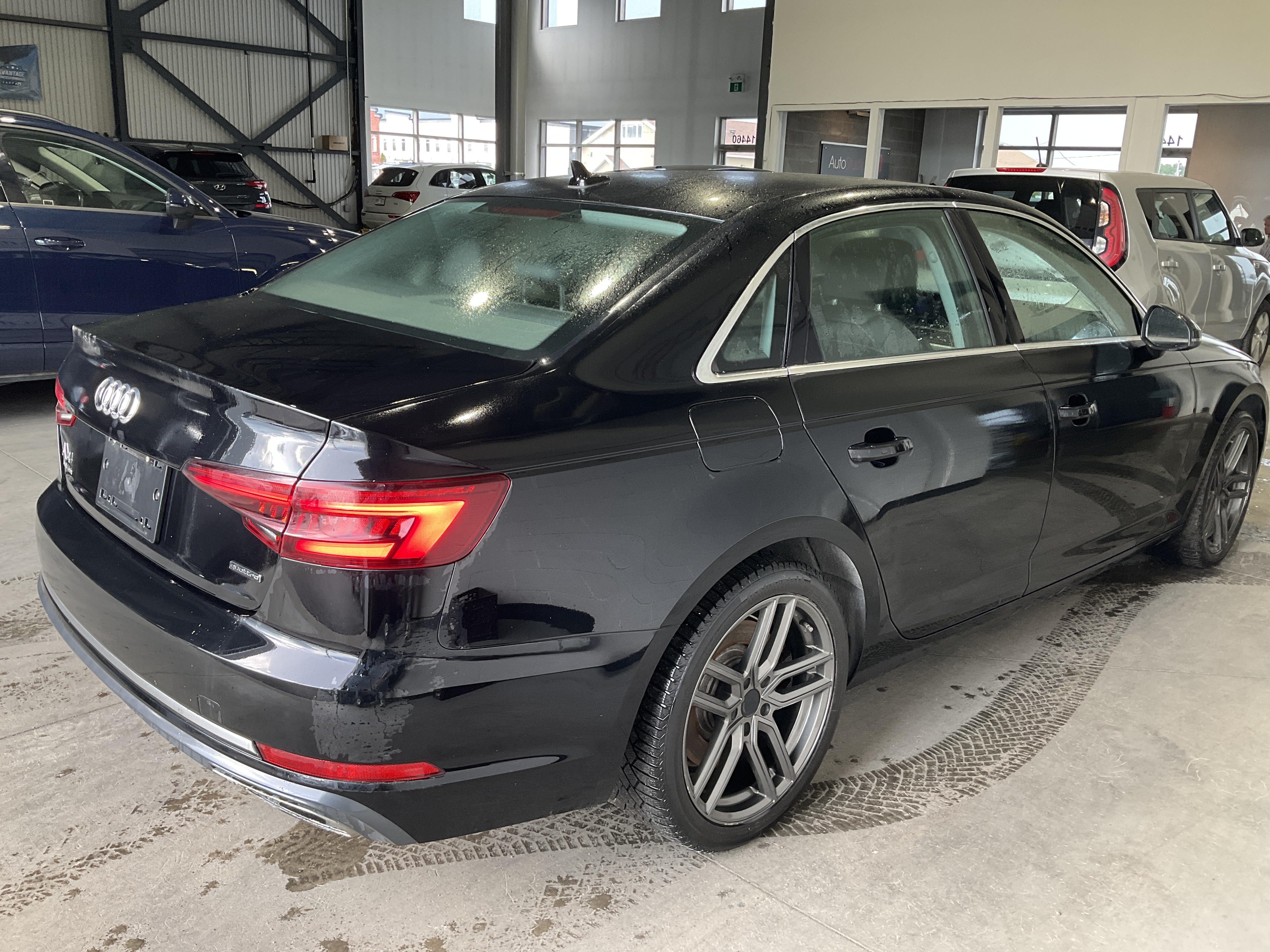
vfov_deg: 48.2
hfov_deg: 61.7
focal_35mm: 29
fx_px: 1064
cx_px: 635
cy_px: 476
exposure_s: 1/107
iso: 64
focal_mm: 3
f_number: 1.8
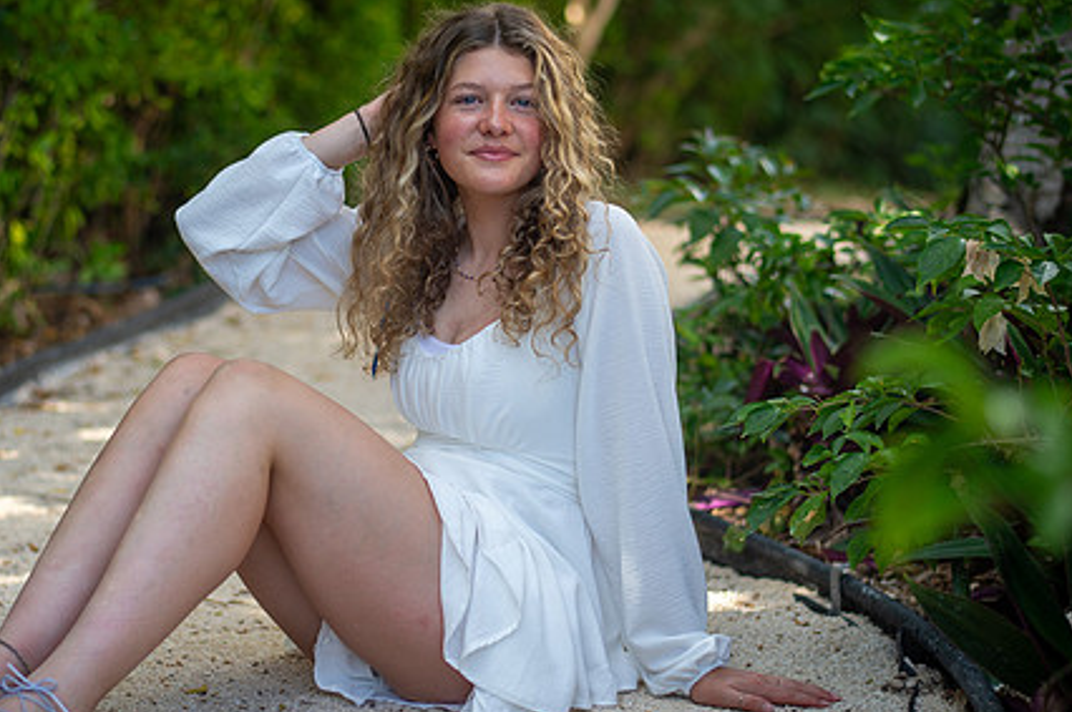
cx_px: 405
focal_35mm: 79
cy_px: 365
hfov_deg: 25.6
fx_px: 2350
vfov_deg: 17.2
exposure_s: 1/640
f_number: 2.2
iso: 400
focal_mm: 58
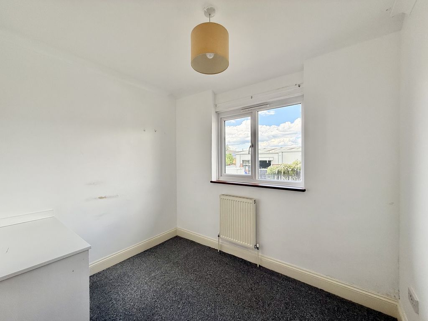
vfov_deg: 85.7
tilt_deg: -0.6
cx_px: 214
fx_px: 173
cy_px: 160
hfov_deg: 102.1
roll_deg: +0.3
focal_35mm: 14
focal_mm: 2.22
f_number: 2.2
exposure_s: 1/217
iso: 64
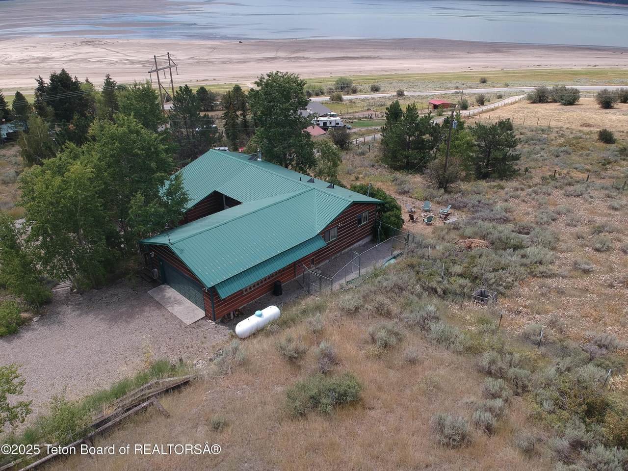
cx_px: 314
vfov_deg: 54.9
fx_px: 454
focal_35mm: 25
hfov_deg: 69.4
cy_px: 236
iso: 100
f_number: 2.6
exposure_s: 1/1000
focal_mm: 4.49
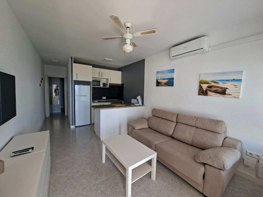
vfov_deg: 89.9
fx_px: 99
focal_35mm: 13
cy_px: 98
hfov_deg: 106.2
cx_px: 132
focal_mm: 1.74
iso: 50
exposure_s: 1/50
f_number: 2.2
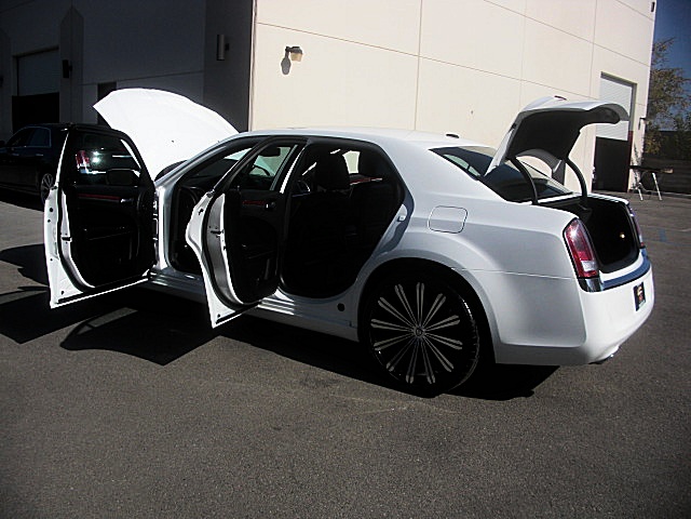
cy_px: 260
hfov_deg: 51.4
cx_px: 346
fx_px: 719
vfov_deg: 39.7
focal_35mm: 36
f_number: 7.9
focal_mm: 6.3
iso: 50
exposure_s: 1/250
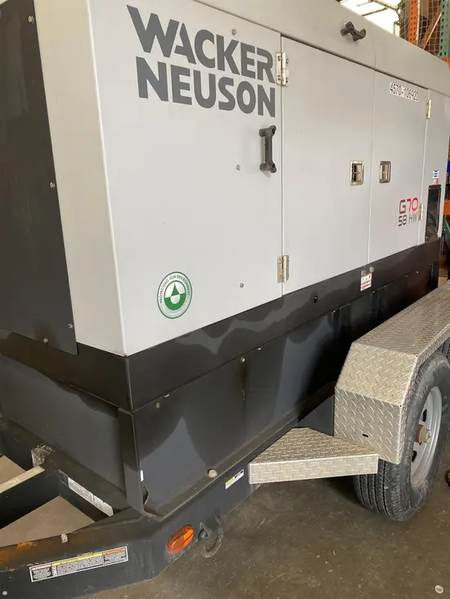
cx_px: 225
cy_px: 300
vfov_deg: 67.3
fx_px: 451
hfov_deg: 53.1
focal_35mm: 26
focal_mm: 4.25
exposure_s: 1/60
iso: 160
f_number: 1.8
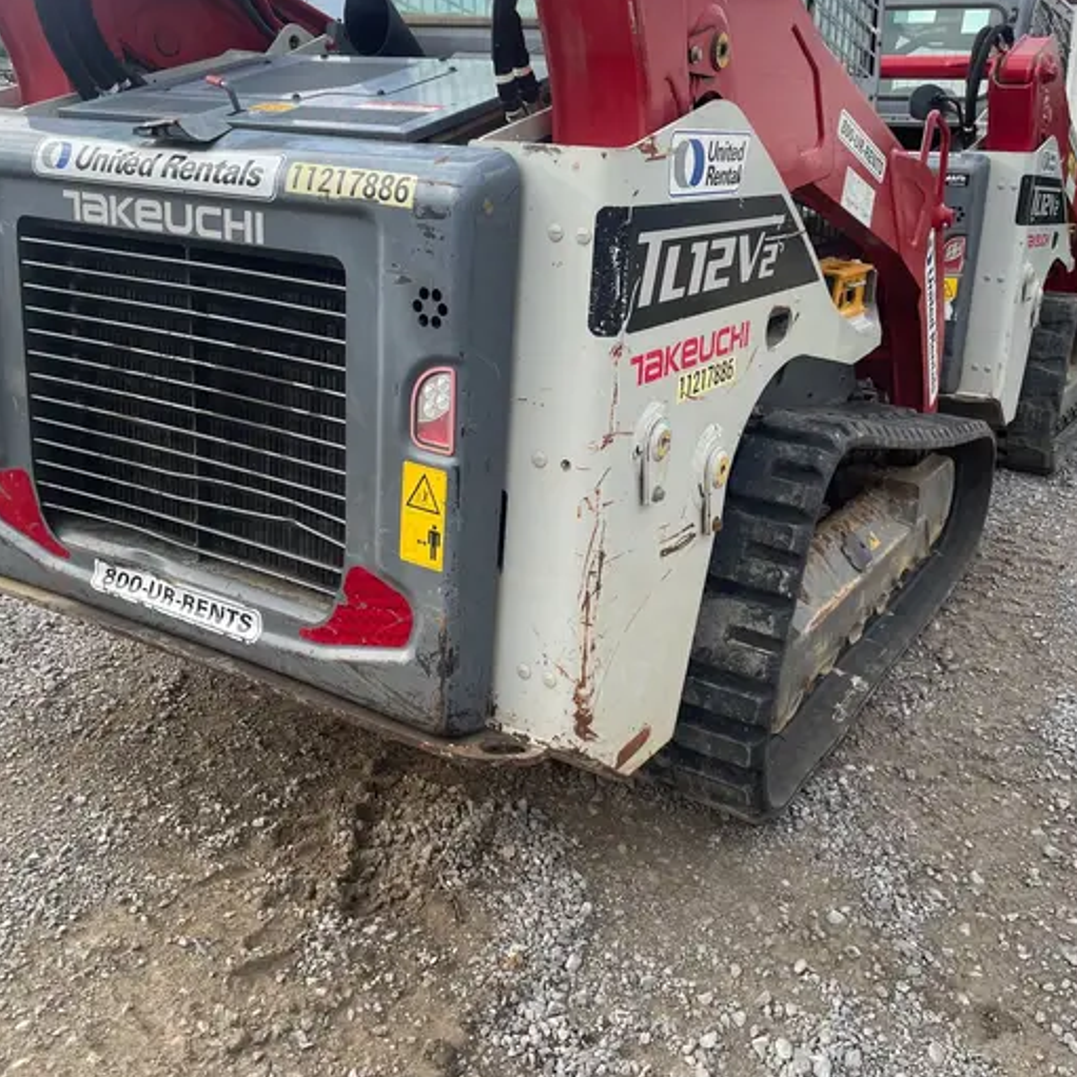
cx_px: 575
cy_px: 385
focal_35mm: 33
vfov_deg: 49.1
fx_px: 1162
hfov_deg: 49.7
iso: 32
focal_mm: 4.2
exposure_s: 1/807
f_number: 1.6
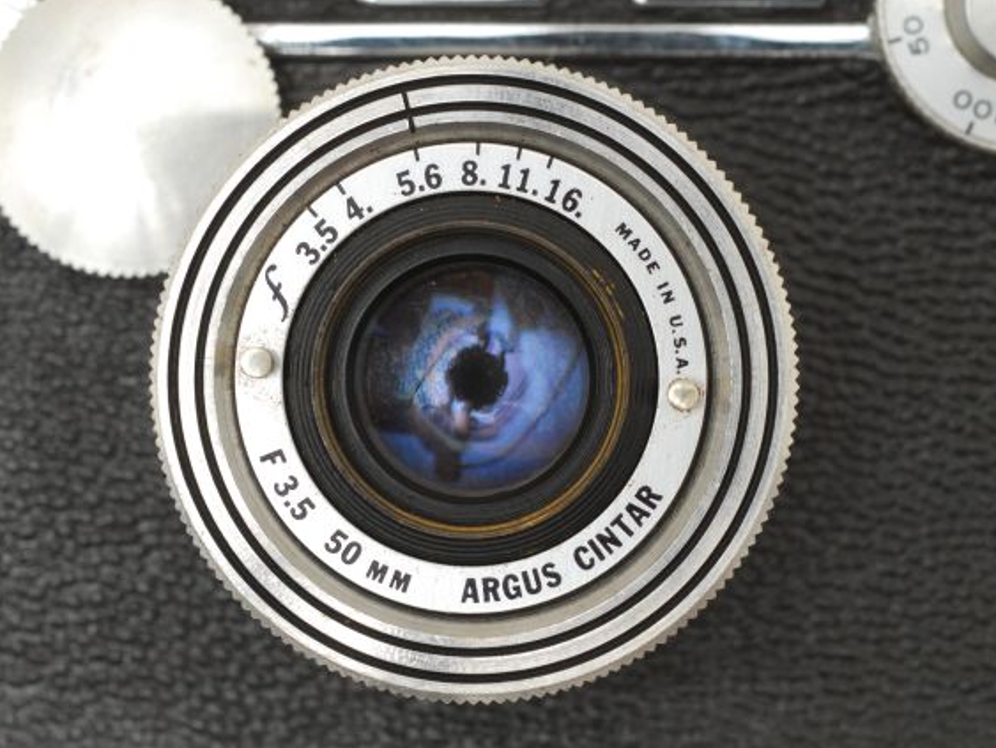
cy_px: 377
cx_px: 479
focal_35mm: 82
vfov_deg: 18.0
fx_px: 2361
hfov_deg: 23.8
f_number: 4
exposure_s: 1/250
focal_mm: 50
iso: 200
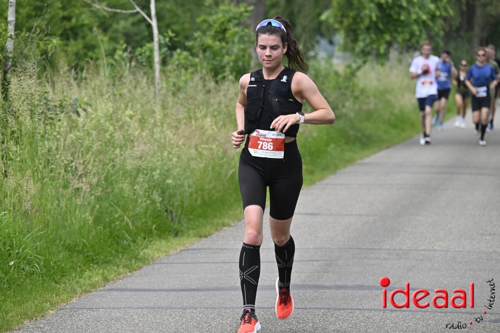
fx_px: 3194
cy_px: 166
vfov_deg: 6.0
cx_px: 250
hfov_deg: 9.0
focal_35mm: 230
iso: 110
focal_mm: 230
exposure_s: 1/160
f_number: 8
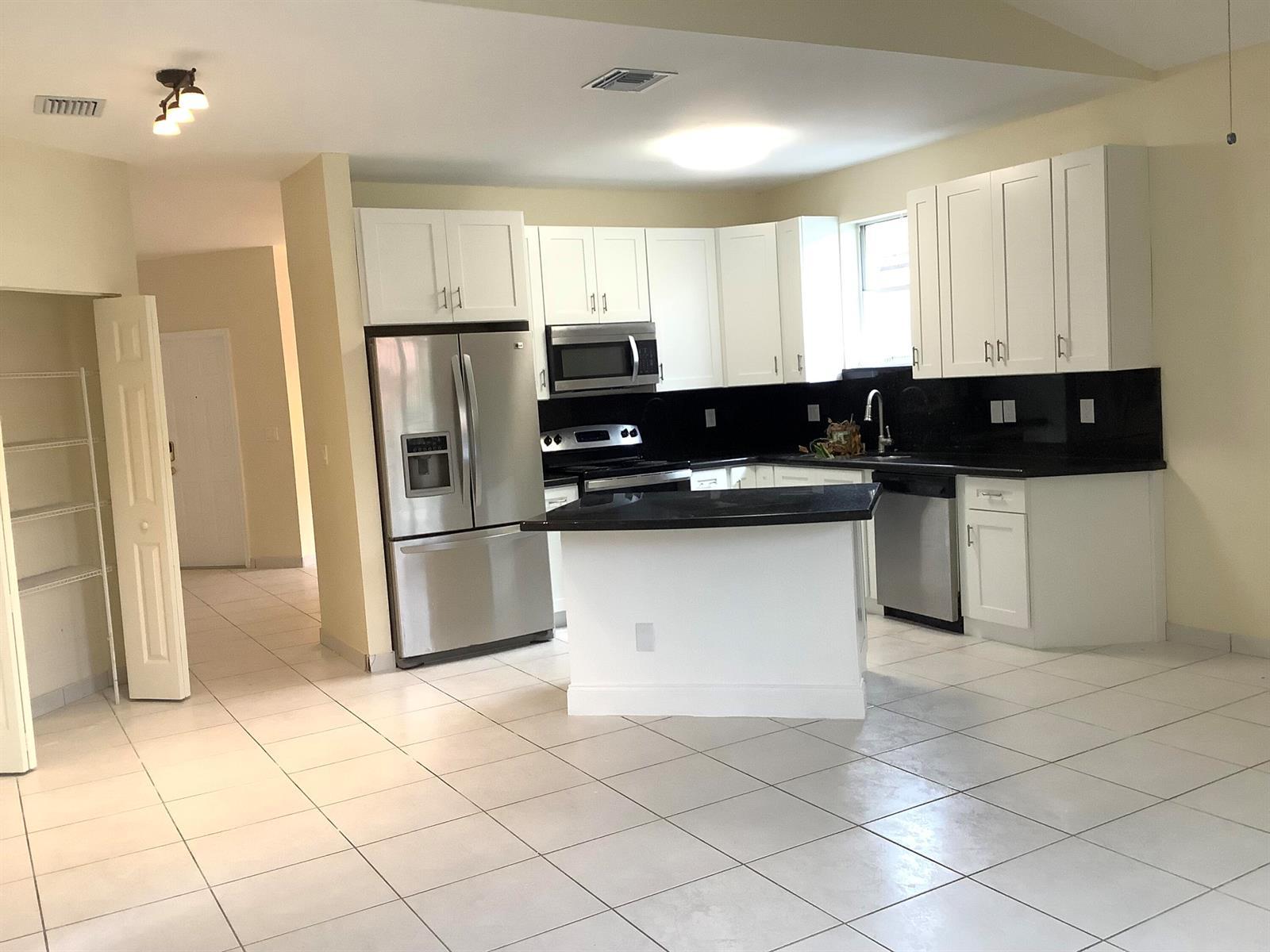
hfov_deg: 58.4
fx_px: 1137
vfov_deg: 45.4
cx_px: 635
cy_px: 476
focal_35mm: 31
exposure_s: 1/60
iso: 160
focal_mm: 3.3
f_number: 2.4
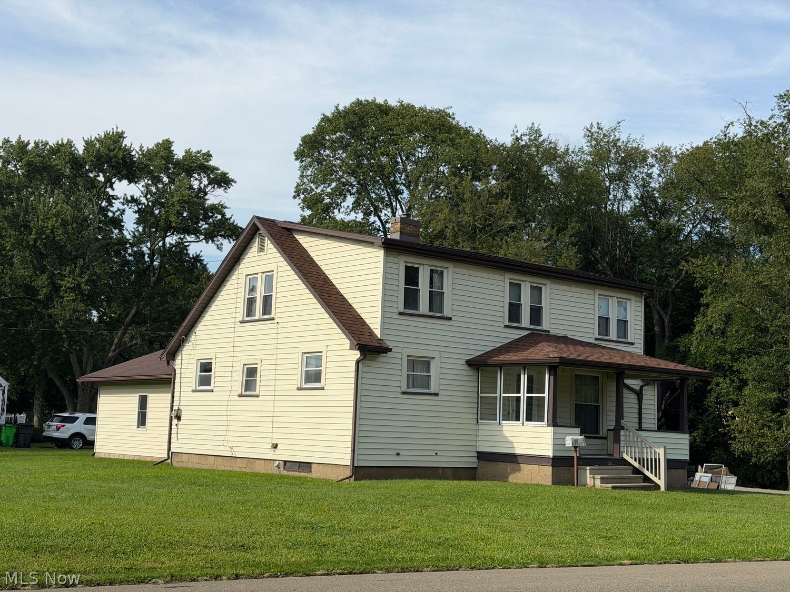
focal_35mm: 48
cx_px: 395
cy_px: 296
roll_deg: -1.6
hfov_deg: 39.7
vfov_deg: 30.3
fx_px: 1095
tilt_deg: +6.6
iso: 64
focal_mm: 6.76
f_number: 1.78
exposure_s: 1/6024
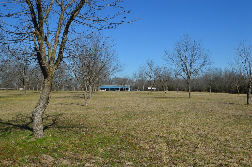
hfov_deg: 53.2
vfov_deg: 36.8
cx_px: 126
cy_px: 84
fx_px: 252
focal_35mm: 36
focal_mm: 24
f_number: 11
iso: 320
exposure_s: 1/500
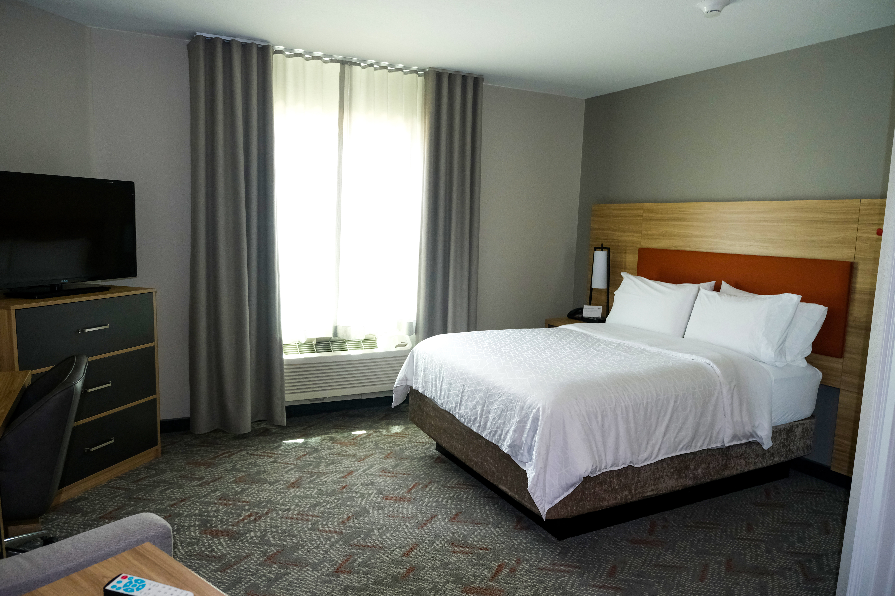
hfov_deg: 73.7
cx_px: 448
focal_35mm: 24
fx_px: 597
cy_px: 298
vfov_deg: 53.1
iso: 2500
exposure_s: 1/320
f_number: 2.8
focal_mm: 16
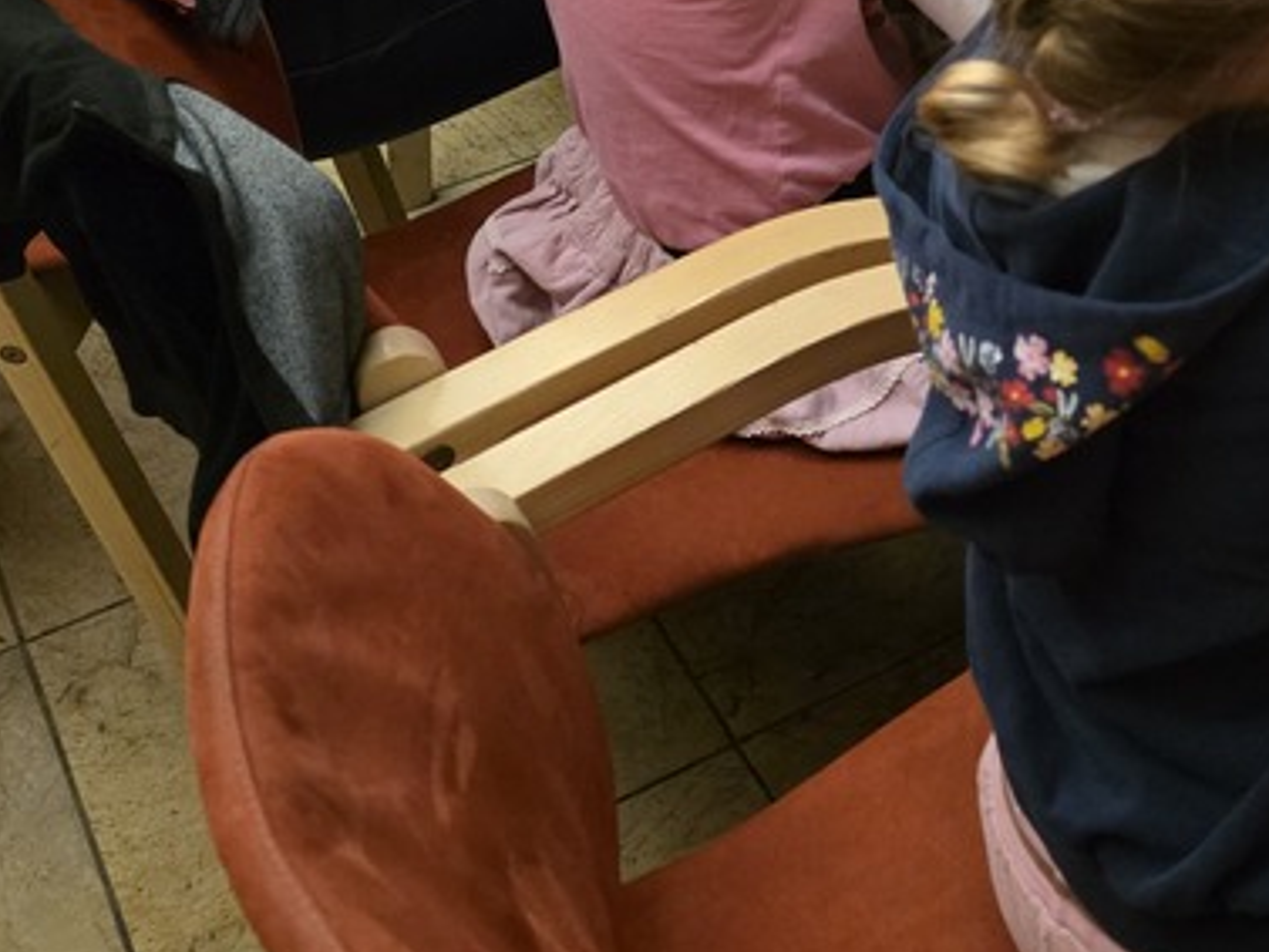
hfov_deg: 30.3
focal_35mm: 61
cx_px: 1138
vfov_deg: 23.7
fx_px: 2237
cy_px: 188
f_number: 1.7
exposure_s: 1/100
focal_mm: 6.3
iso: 1600
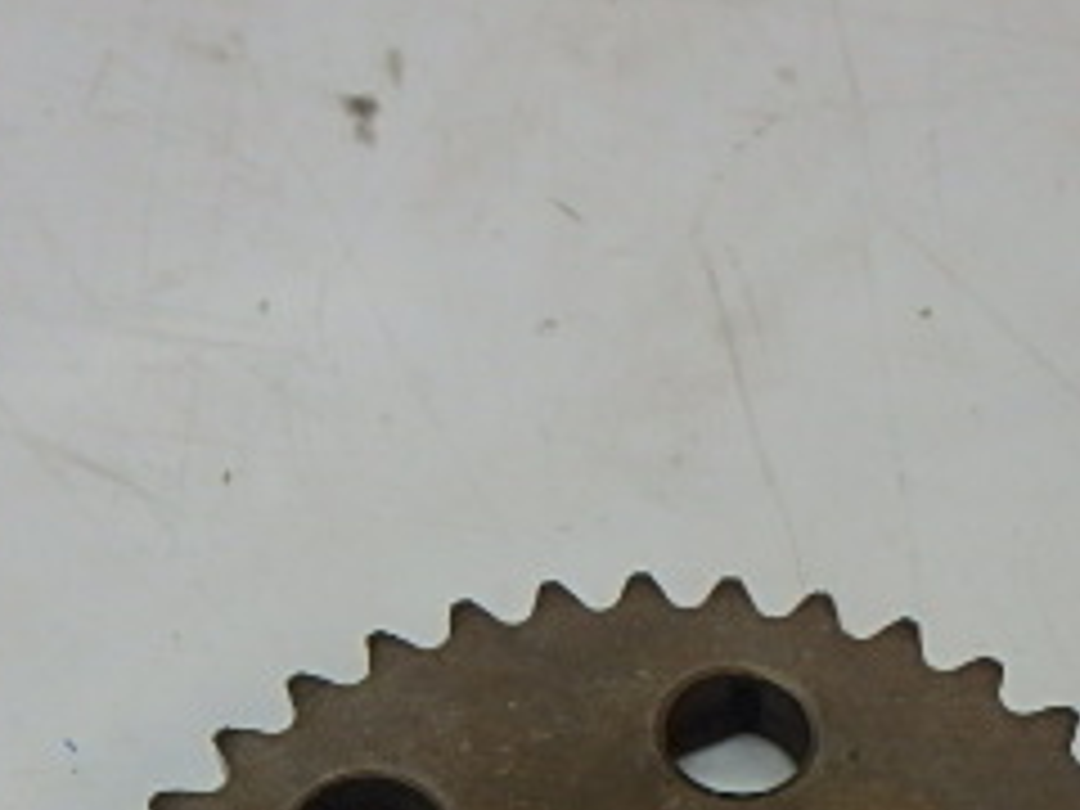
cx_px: 652
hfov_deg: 34.2
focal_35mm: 56
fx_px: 1747
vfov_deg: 23.7
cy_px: 990
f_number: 3.5
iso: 160
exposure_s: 1/60
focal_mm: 3.7
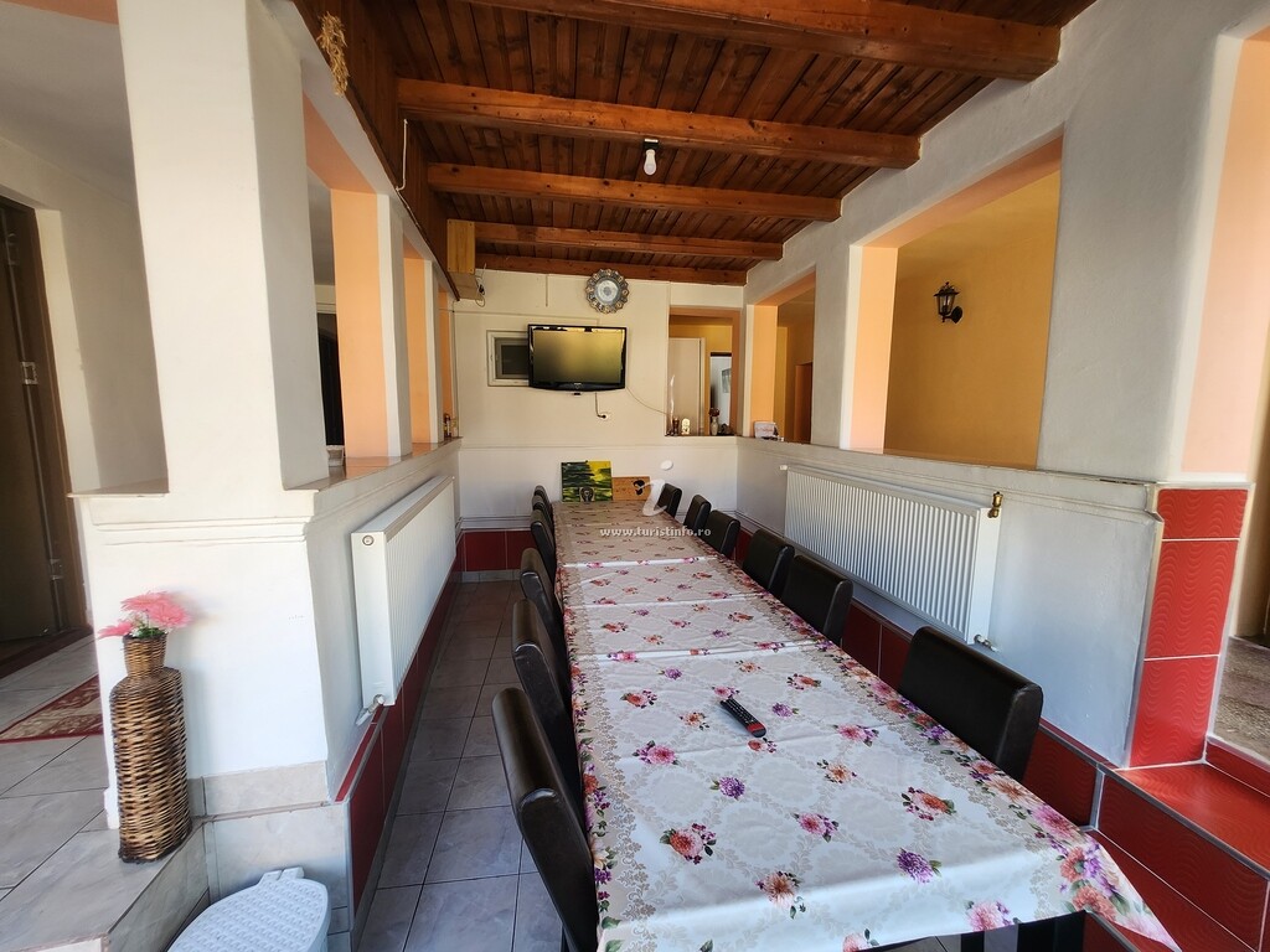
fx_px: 477
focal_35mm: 13
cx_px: 635
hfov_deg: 106.2
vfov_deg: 89.9
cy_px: 476
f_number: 2.2
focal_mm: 1.74
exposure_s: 1/50
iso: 50
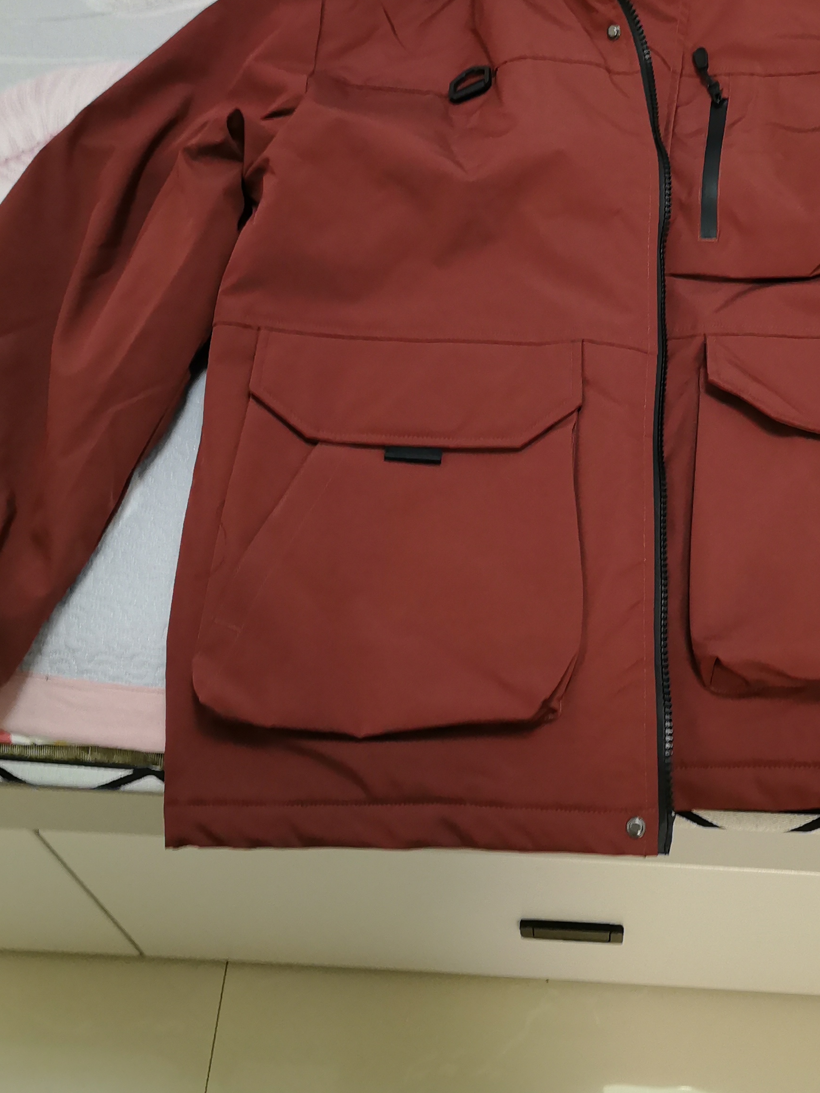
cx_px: 575
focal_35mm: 48
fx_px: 1516
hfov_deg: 30.0
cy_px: 375
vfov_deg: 39.2
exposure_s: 1/50
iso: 100
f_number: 1.9
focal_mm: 5.52
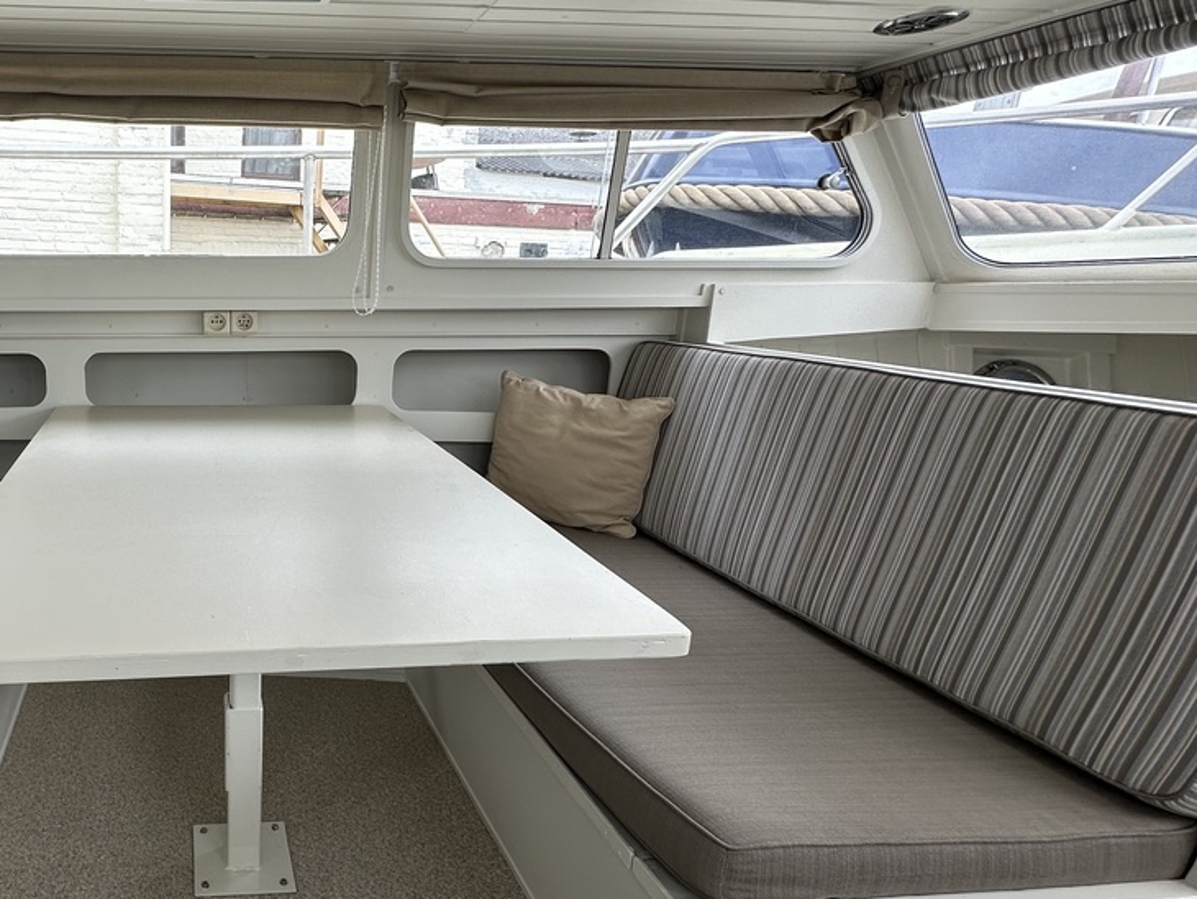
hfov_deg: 67.0
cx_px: 238
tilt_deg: -13.9
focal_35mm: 23
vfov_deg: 58.9
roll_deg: -1.6
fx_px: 796
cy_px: 466
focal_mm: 2.22
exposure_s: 1/530
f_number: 2.2
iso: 40
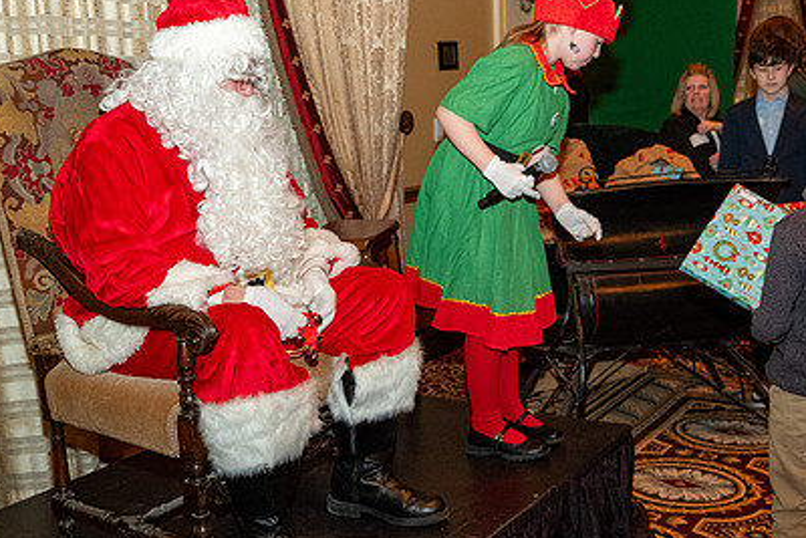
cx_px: 492
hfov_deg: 43.3
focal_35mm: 45
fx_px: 1008
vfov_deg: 29.9
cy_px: 269
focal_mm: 20.5
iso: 2500
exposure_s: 1/125
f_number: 3.2
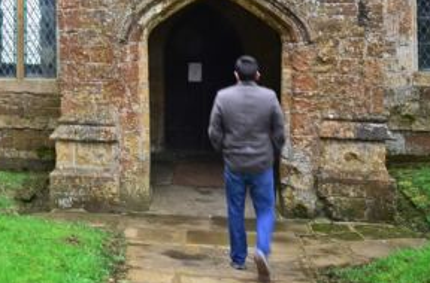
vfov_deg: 21.4
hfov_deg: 30.1
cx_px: -42
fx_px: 714
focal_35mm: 60
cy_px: -25
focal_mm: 18
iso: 400
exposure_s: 1/13
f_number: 16
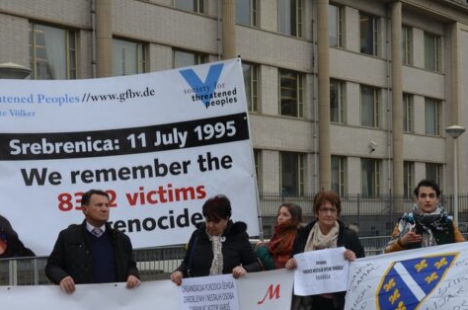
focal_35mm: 74
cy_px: 236
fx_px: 960
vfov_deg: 18.2
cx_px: 351
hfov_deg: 27.0
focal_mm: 24
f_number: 8
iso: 160
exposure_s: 1/250
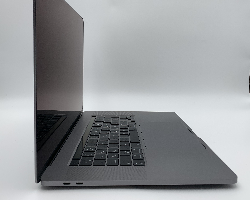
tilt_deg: -6.2
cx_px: 134
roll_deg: -0.2
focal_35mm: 32
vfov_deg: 45.6
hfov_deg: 55.6
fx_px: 237
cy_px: 82
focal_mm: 4.25
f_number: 1.8
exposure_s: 1/558
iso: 25
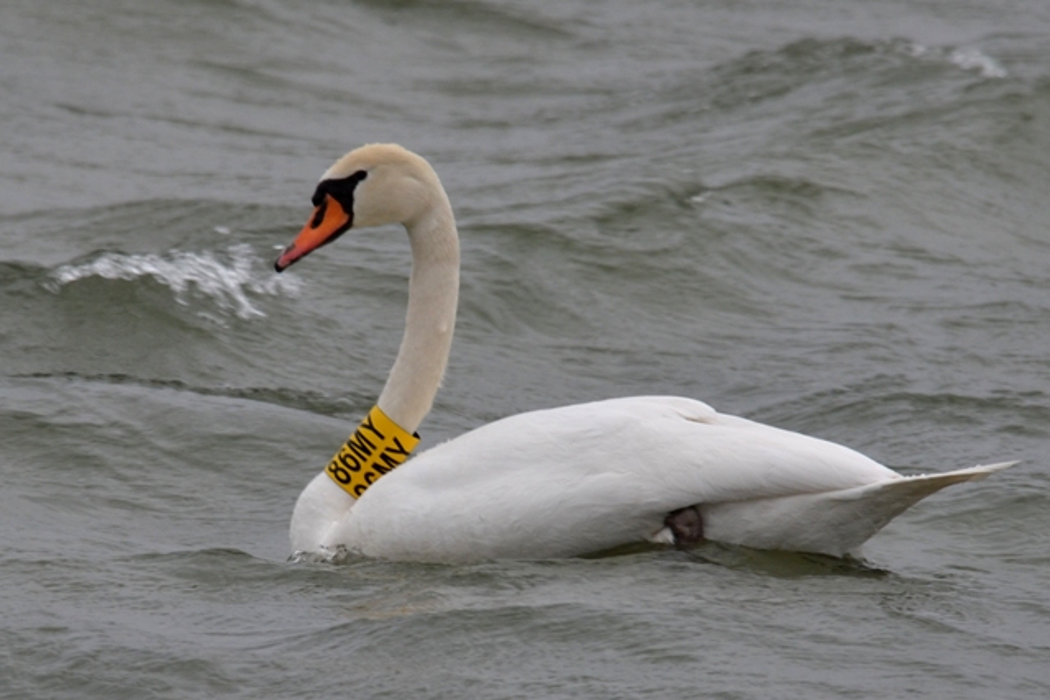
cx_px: 525
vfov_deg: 1.8
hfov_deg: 2.7
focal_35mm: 750
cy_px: 350
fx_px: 21879
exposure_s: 1/200
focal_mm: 500
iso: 200
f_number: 6.7
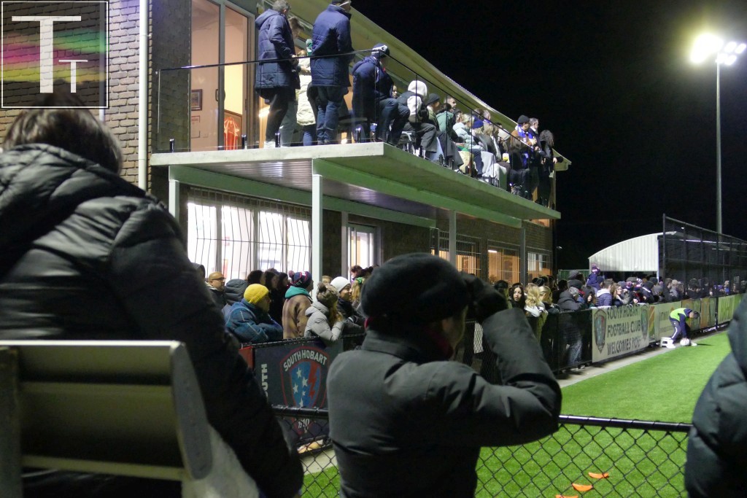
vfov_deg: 29.9
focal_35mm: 45
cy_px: 249
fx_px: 934
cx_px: 374
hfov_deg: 43.6
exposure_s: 1/160
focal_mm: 16.49
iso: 3200
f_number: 3.2
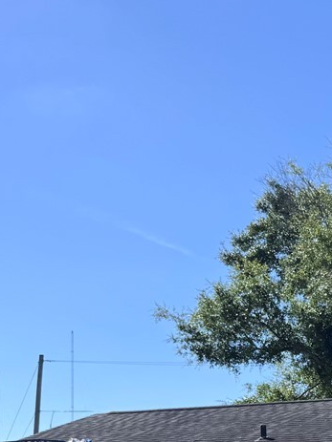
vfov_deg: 22.6
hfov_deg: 16.1
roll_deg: +2.1
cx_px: 518
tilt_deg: +2.7
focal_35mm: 83
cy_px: 452
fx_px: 1062
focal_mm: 6.76
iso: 80
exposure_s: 1/4049
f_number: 1.78
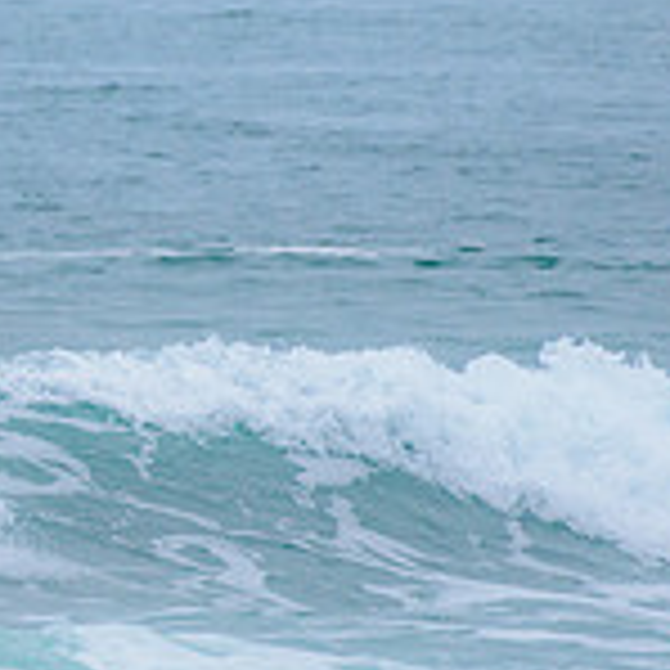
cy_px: 88
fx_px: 36263
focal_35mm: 1656
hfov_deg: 1.1
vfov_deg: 1.1
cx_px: -621
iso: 1000
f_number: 5.6
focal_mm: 500
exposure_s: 1/2000
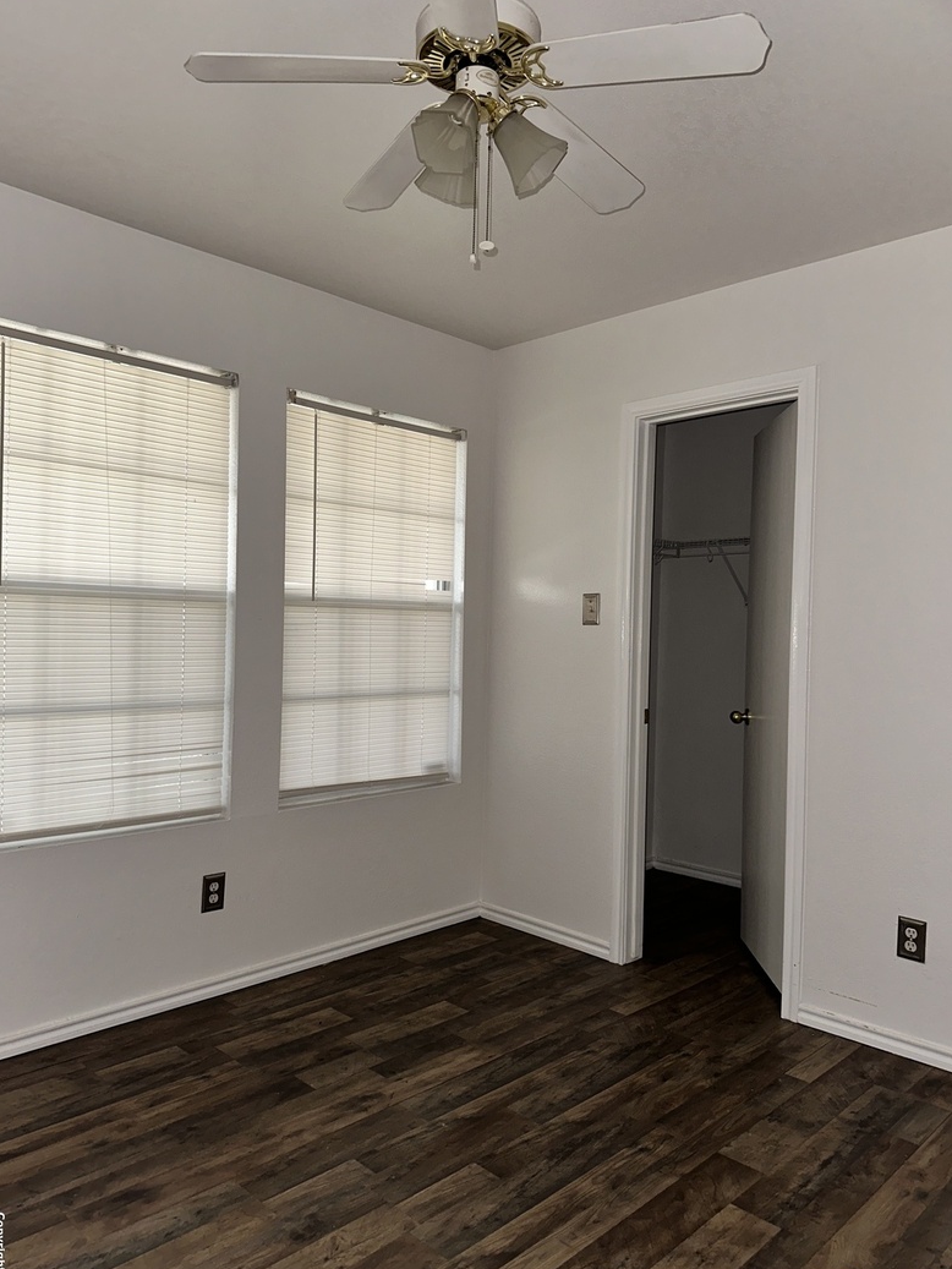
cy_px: 649
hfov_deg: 54.9
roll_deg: -1.7
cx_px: 474
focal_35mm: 25
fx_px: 917
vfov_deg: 69.4
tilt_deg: -1.3
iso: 100
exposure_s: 1/10
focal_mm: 6.86
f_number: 1.78
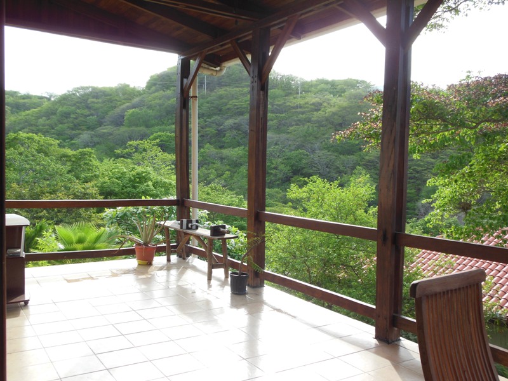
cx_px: 254
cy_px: 190
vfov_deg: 42.9
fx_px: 484
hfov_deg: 55.4
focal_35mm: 33
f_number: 3.5
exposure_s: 1/320
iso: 125
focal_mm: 6
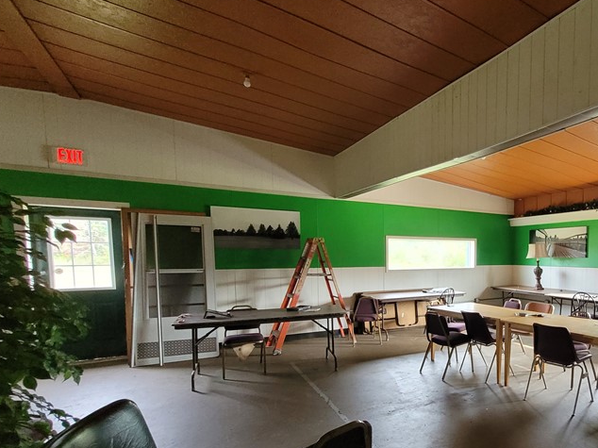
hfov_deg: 71.9
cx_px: 469
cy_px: 288
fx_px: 363
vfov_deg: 62.3
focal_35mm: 21
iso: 400
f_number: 2.2
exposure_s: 1/60
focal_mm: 1.74
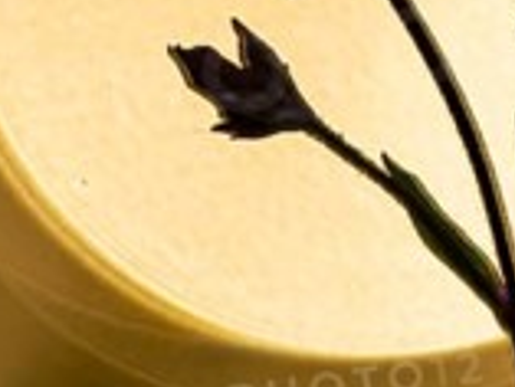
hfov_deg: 1.7
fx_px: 16884
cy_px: -259
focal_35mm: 1134
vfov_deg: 1.3
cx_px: 245
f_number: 2.8
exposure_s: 1/8000
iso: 500
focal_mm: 200
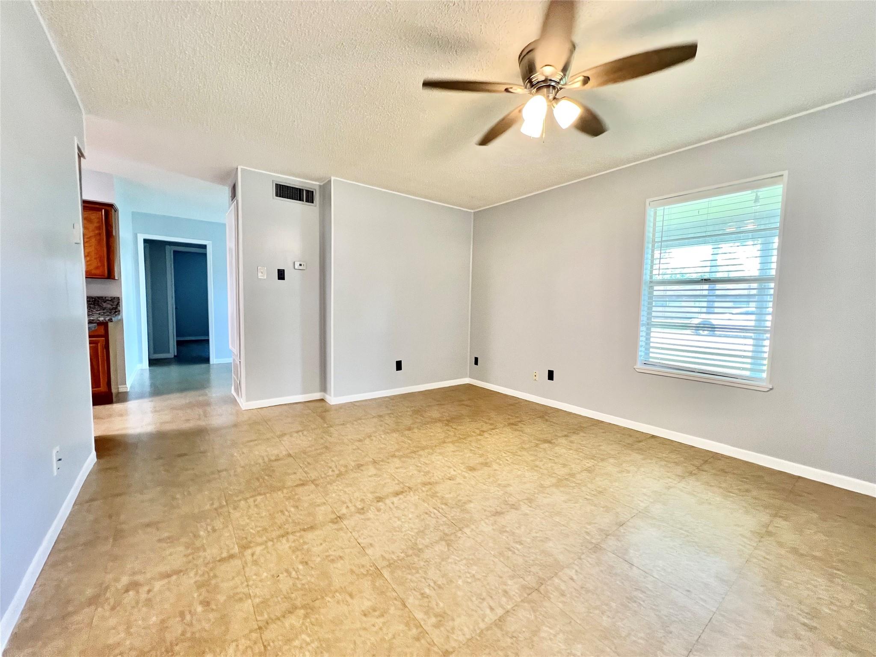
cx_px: 438
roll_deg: -1.5
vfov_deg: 89.9
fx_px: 329
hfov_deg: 106.2
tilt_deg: -3.7
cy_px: 328
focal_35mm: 13
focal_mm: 1.57
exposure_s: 1/120
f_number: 1.8
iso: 250
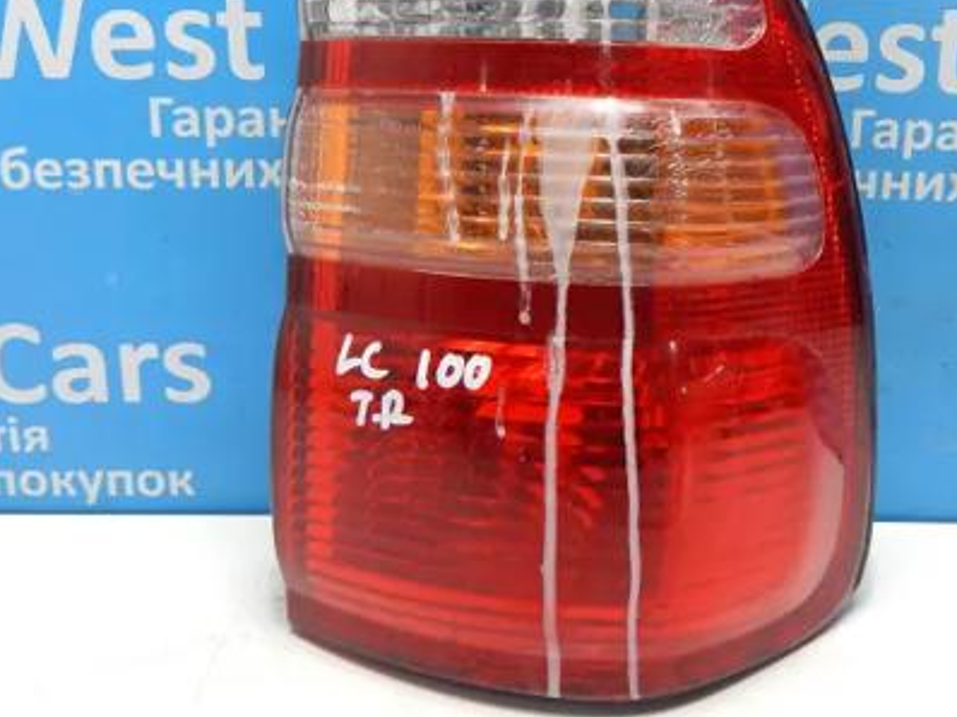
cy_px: 156
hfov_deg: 49.9
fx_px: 1022
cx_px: 572
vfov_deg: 37.4
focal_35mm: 37
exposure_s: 1/30
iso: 140
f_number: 3
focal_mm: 4
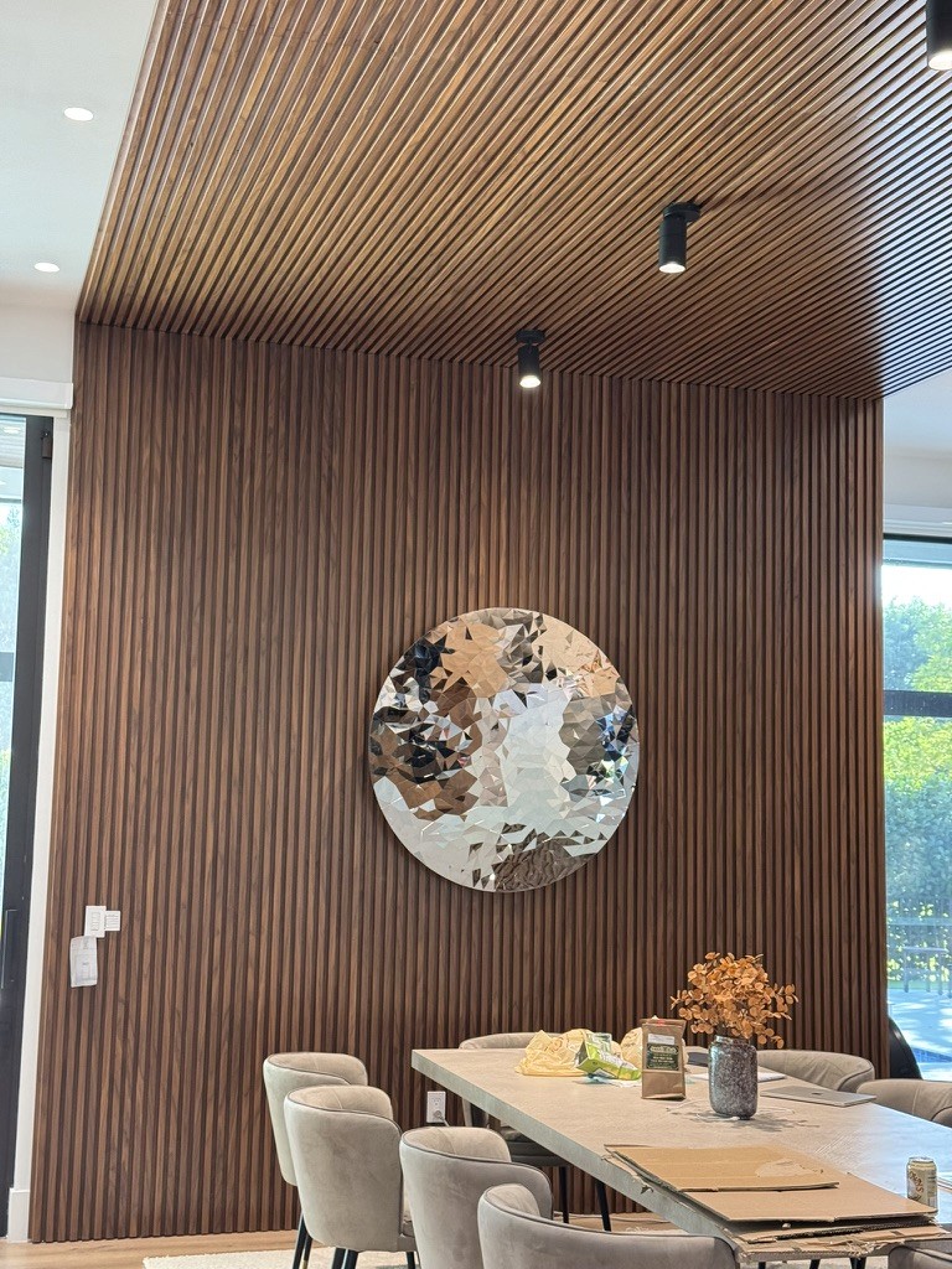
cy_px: 634
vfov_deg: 39.7
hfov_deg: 30.3
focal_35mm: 48
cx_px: 476
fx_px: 1760
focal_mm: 6.76
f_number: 1.78
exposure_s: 1/60
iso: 250
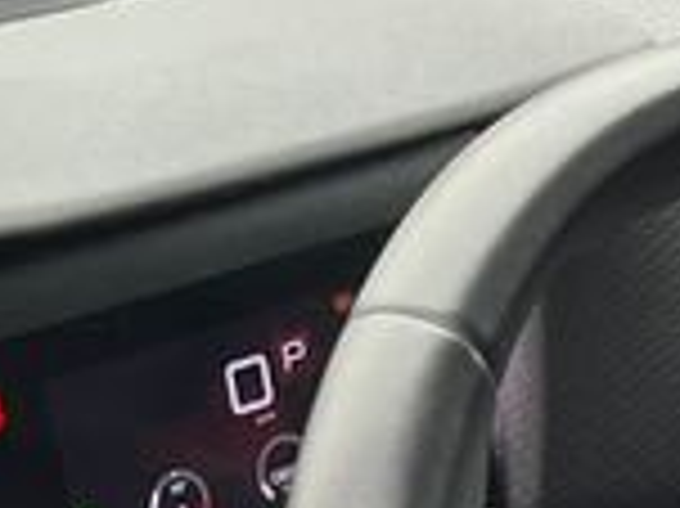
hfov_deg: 10.6
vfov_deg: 7.8
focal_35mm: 176
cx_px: 1216
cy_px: 1205
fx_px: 3455
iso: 125
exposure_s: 1/115
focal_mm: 5.1
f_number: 1.6
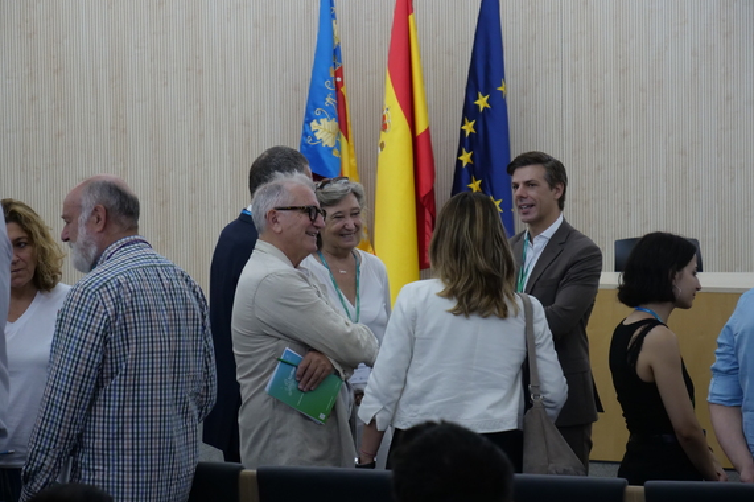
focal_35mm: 126
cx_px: 375
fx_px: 2637
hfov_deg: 16.3
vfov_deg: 10.9
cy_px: 229
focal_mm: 60
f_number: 4
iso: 1250
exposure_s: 1/125
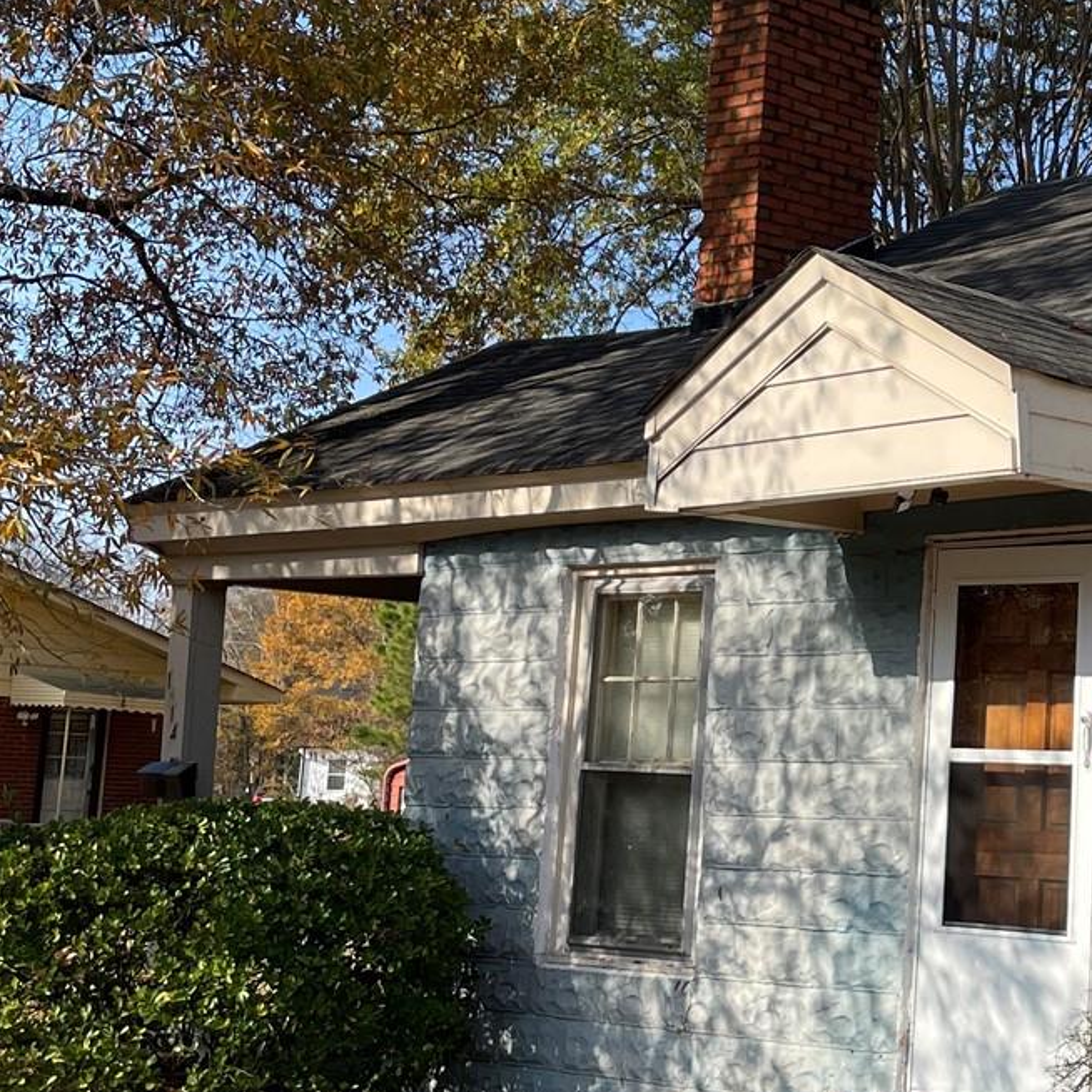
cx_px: 1147
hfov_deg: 22.8
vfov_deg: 23.9
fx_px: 2570
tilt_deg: +12.0
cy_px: 369
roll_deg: -2.0
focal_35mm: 72
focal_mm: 4.2
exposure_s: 1/2353
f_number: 1.6
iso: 32
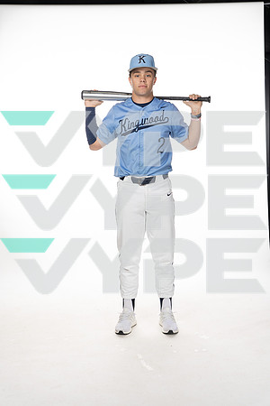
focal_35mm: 50
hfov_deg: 27.0
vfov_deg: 39.6
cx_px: 135
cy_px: 203
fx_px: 562
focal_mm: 50
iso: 400
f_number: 6.3
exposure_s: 1/250
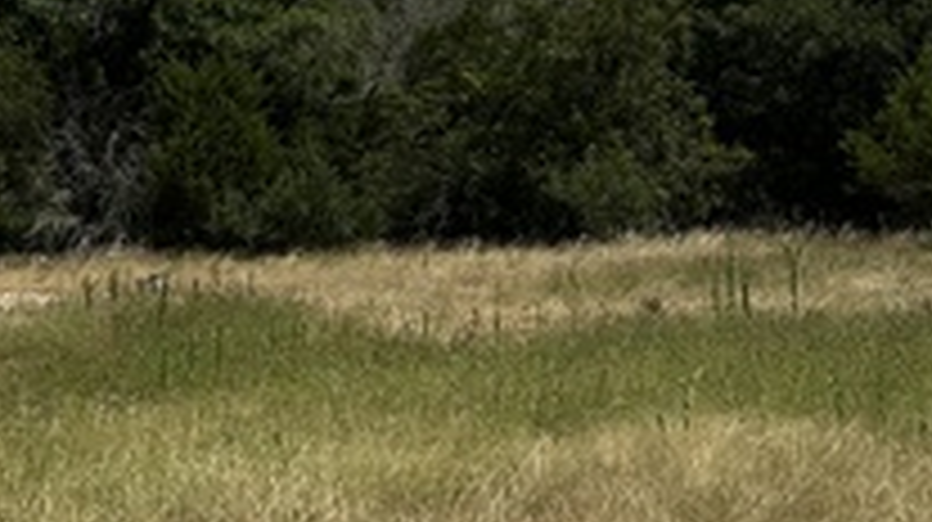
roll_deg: +0.0
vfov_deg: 14.9
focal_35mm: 81
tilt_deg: -0.3
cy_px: 225
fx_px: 2000
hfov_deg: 26.0
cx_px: 257
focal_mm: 6.86
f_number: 1.78
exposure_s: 1/8929
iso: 80
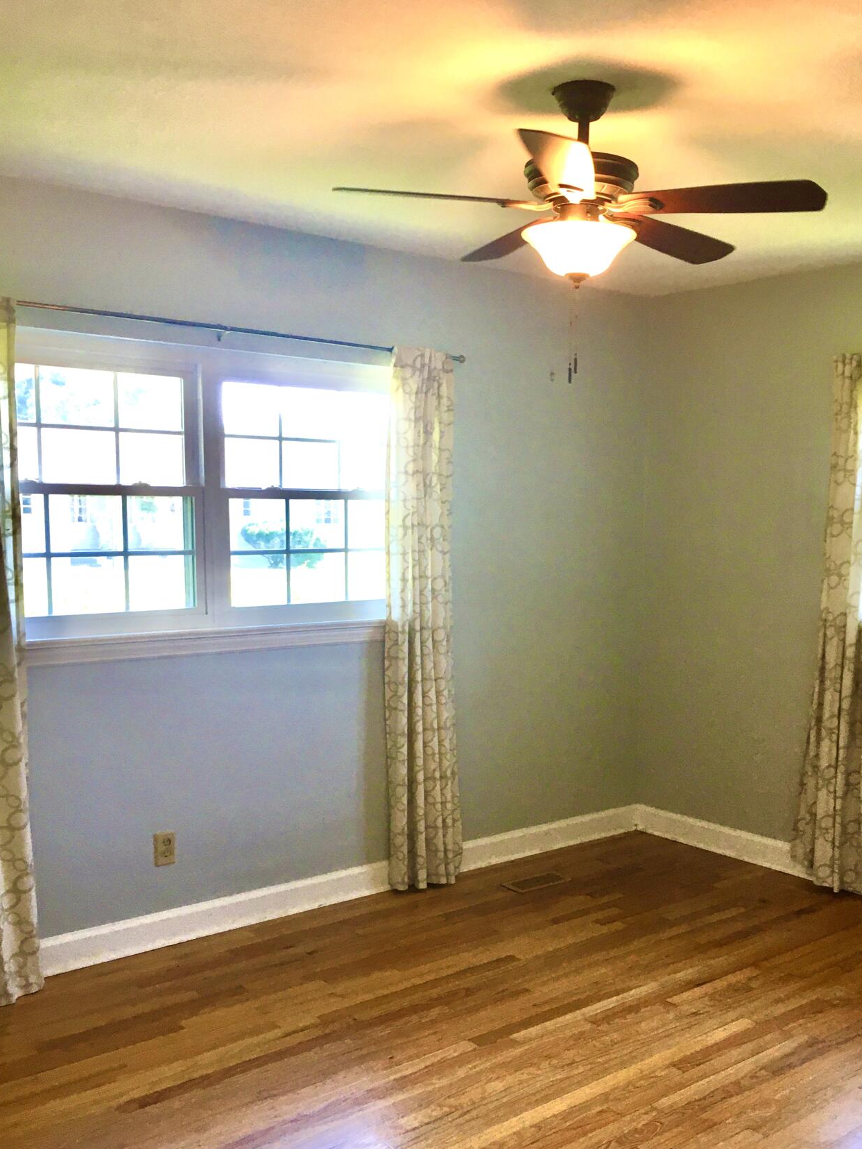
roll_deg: -2.0
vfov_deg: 52.3
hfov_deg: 40.5
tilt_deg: -7.2
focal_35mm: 35
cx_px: 511
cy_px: 682
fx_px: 1162
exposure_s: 1/30
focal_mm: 4.15
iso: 32
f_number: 2.2
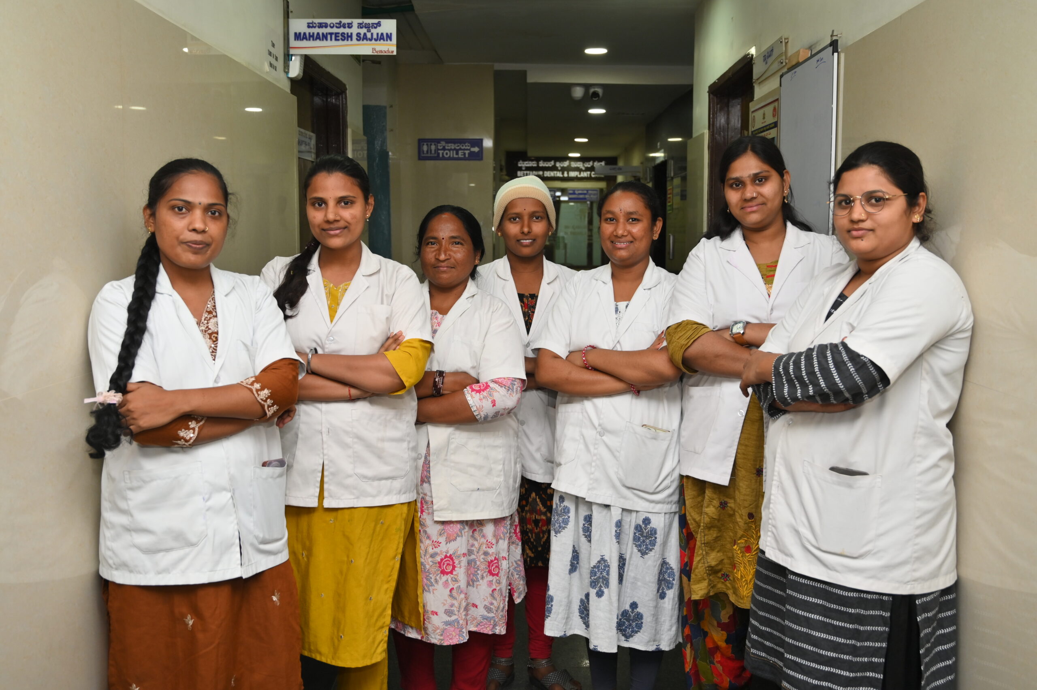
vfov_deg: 38.3
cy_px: 345
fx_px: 993
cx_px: 518
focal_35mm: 34
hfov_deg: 55.1
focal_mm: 34.5
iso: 400
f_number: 4.5
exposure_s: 1/125
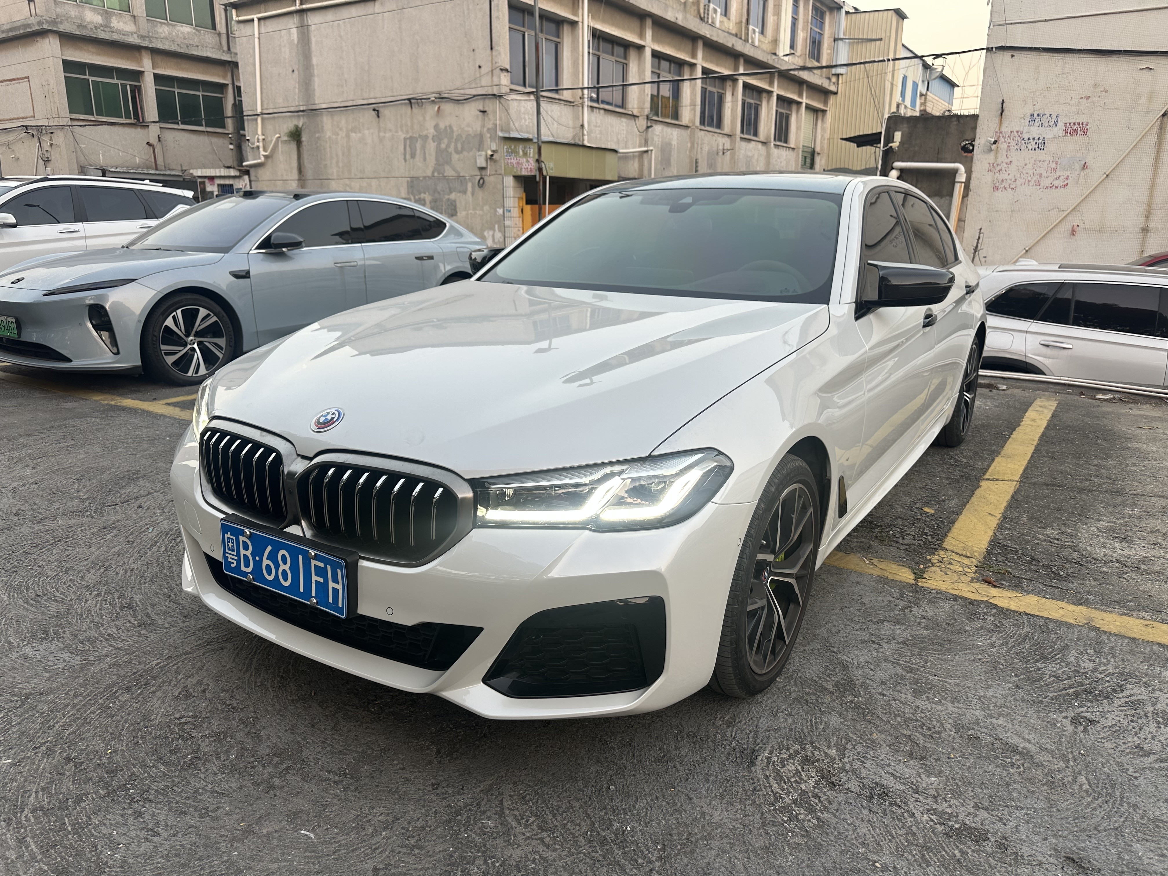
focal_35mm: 24
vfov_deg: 56.8
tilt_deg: -15.8
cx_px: 584
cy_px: 438
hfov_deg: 71.6
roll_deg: +0.1
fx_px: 810
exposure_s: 1/98
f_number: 1.78
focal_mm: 6.86
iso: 50
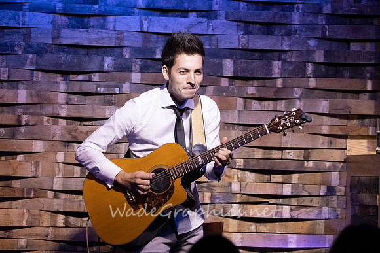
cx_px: 190
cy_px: 126
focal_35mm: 201
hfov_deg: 10.2
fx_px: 2122
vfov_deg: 6.8
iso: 6400
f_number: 6.3
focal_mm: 201
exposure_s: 1/125
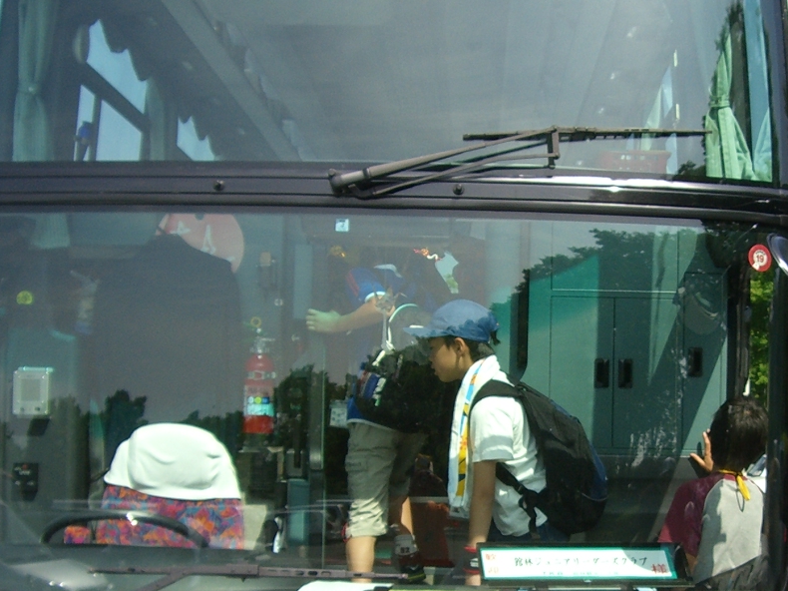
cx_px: 614
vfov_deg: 19.0
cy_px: 433
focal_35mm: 77
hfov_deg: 25.0
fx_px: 1752
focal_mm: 6.2
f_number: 4.3
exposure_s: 1/320
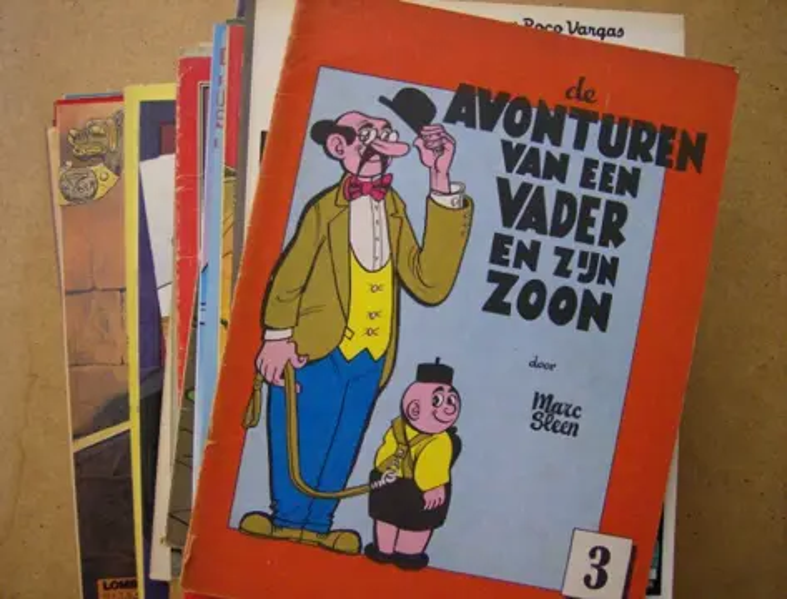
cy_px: 300
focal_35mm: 36
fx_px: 823
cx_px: 394
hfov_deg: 51.1
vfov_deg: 40.0
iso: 200
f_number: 2.8
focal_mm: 6
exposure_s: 1/35.5
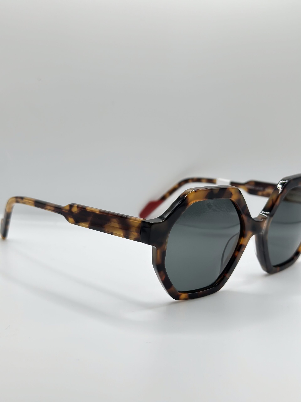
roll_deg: -0.5
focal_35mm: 48
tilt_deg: -31.5
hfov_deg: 30.3
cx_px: 150
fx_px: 557
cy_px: 201
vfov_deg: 39.7
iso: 80
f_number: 1.78
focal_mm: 6.86
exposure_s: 1/529
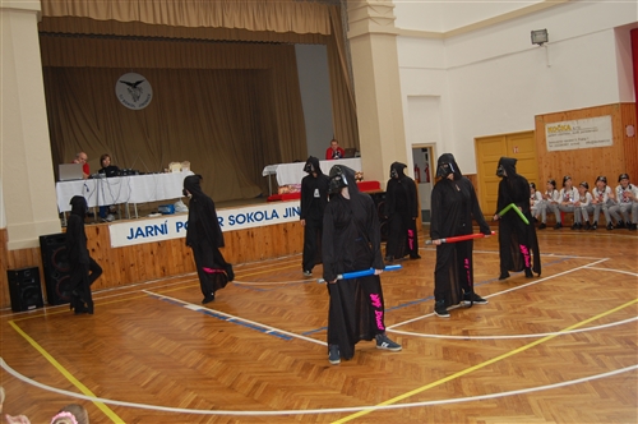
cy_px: 212
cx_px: 319
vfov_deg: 38.3
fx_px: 611
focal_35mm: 34
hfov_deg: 55.2
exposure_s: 1/60
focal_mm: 23
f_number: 3.8
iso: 400
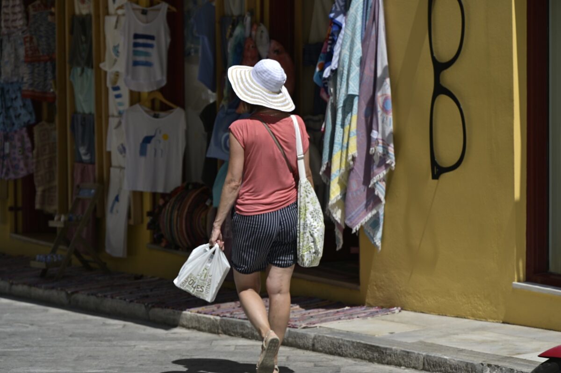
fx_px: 2414
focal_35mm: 155
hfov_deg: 13.3
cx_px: 280
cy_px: 186
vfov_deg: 8.8
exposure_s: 1/320
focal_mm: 155
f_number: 8
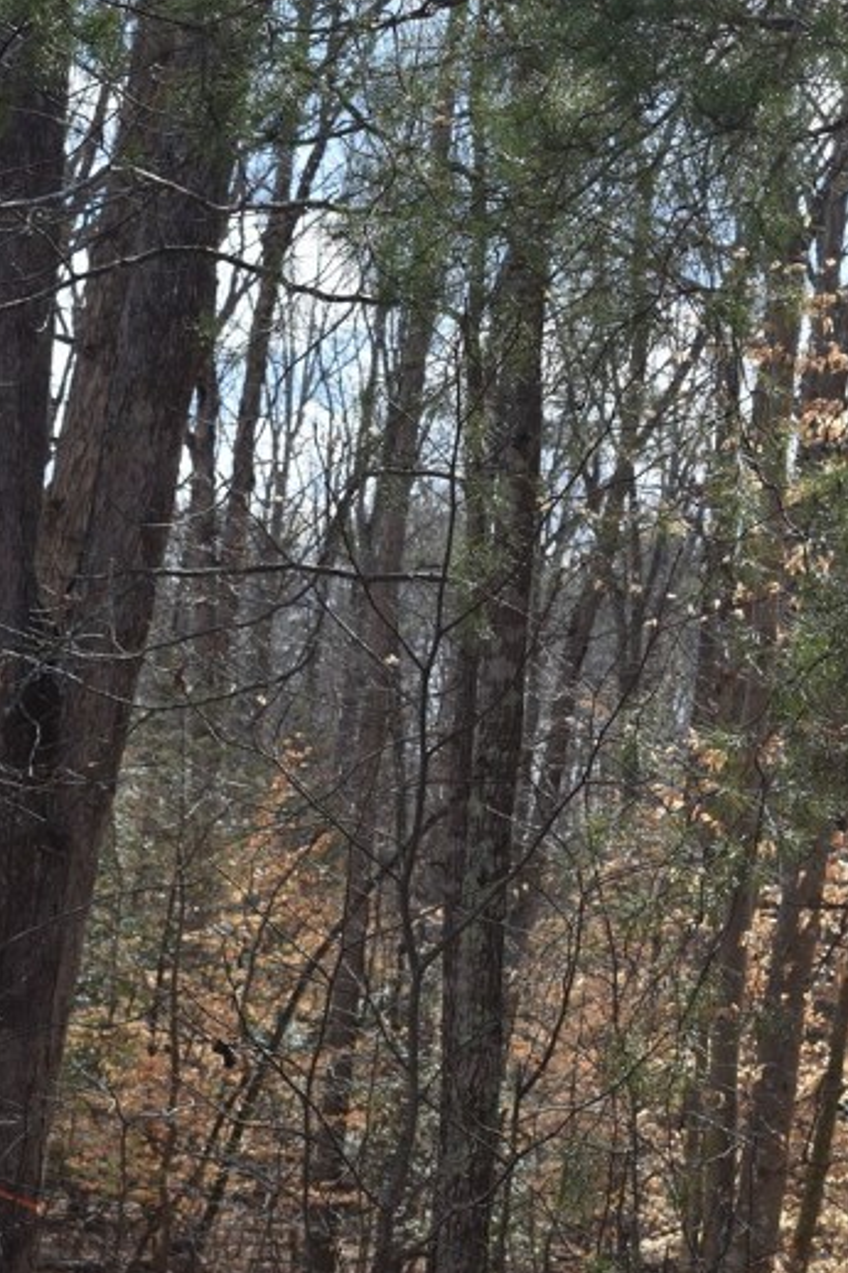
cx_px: 619
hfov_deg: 15.3
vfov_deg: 22.9
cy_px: 629
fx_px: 3147
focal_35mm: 89
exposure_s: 1/320
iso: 200
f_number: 9
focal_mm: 40
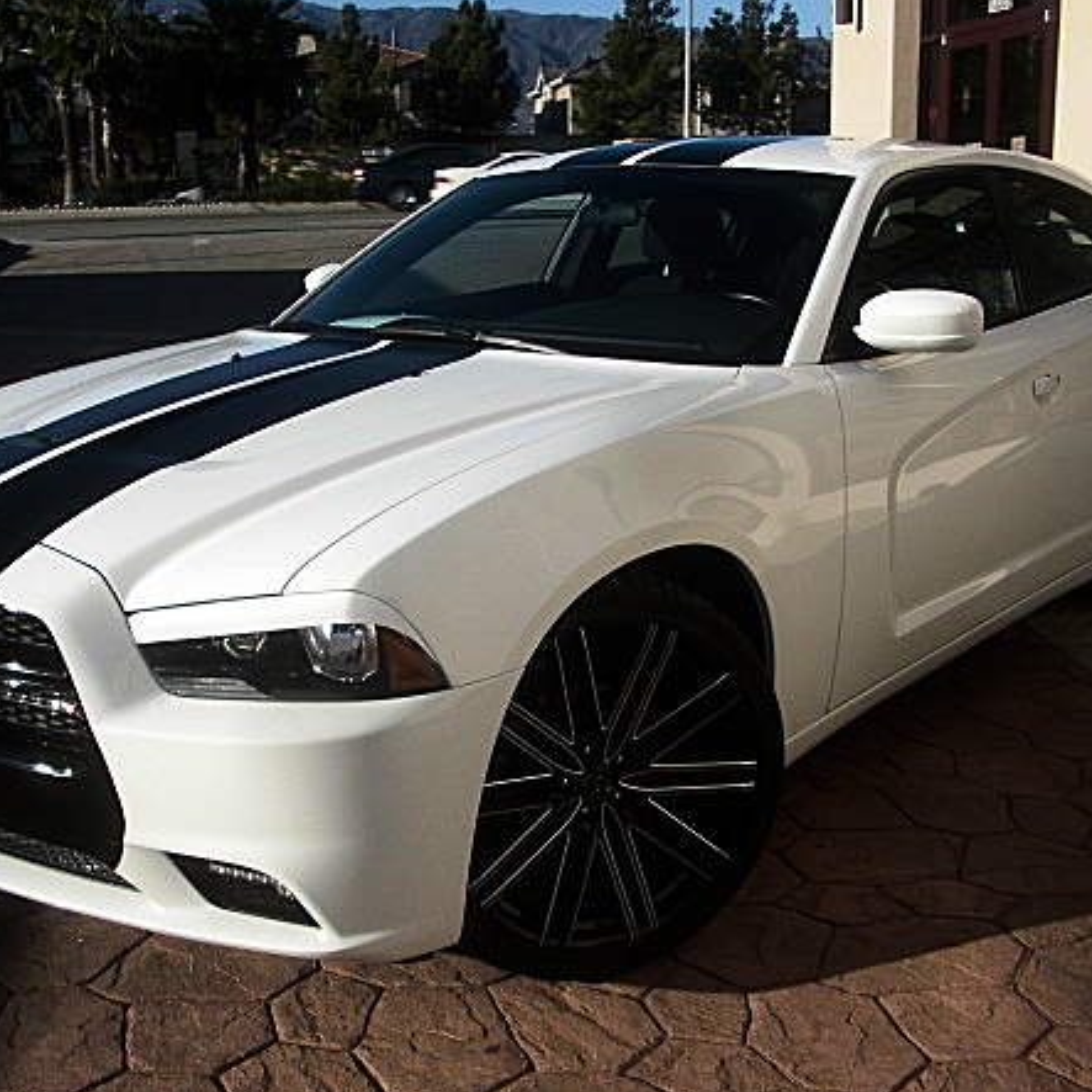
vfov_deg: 36.8
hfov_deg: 36.8
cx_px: 540
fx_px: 1642
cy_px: 572
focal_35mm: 46
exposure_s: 1/125
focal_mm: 6.3
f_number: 7.9
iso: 50
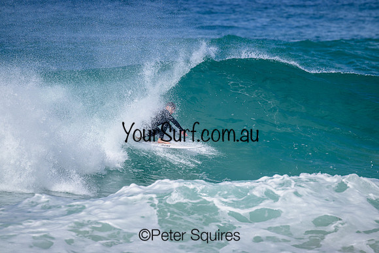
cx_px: 190
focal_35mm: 610
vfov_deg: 2.3
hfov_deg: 3.4
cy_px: 126
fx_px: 6423
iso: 640
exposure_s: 1/2000
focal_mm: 610
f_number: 11
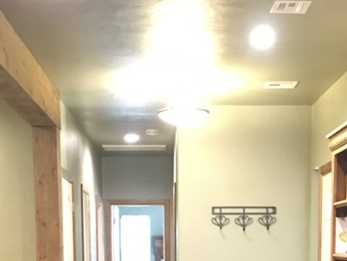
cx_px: 196
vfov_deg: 18.7
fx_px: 742
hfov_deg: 26.3
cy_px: 320
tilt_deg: -5.6
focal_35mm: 74
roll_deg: +0.2
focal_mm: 4.15
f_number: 2.2
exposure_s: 1/15
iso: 500
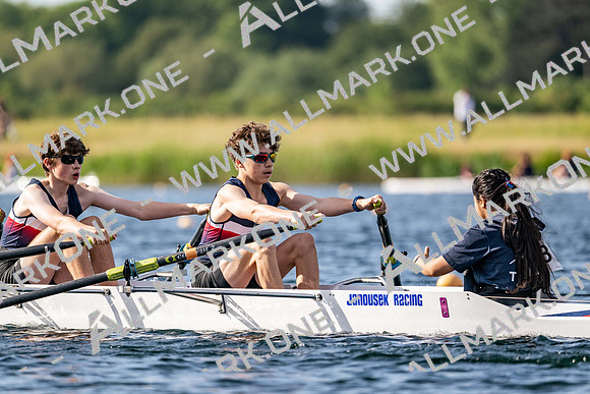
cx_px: 295
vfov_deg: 3.4
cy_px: 197
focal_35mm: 400
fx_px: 6557
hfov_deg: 5.2
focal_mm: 400
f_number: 4.5
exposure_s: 1/2500
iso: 360
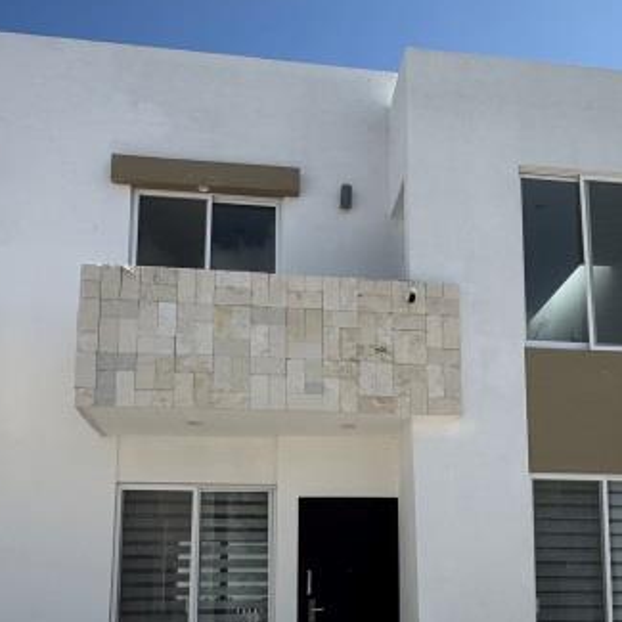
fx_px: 793
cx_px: 398
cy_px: 480
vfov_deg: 41.3
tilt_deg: +7.3
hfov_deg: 42.4
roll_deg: +1.2
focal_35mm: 39
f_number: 2.2
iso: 50
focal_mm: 2.22
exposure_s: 1/2494
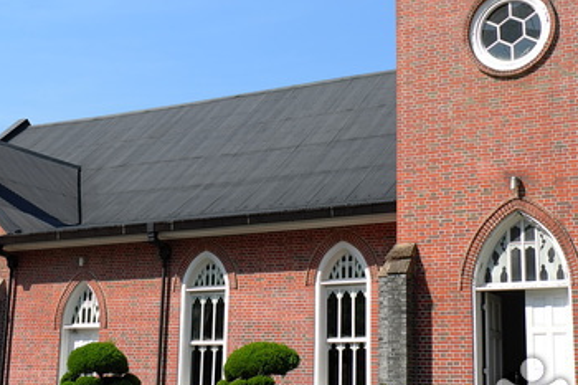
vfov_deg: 18.7
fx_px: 1155
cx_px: 191
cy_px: 78
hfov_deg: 27.9
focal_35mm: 72
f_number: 5.6
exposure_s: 1/500
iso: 100
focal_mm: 24
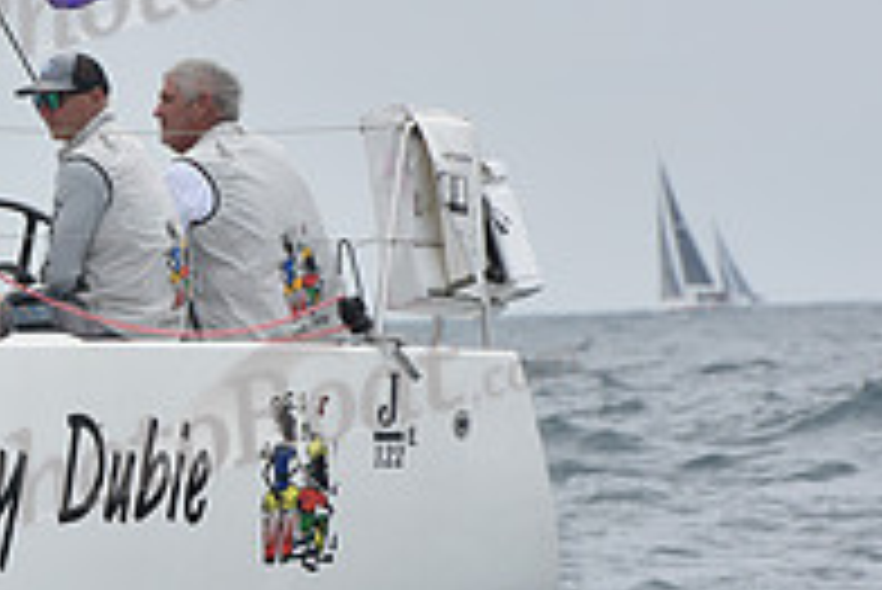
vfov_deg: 2.3
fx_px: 14514
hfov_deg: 3.5
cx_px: -284
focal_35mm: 592
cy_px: 254
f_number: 10
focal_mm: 200
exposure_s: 1/800
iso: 250
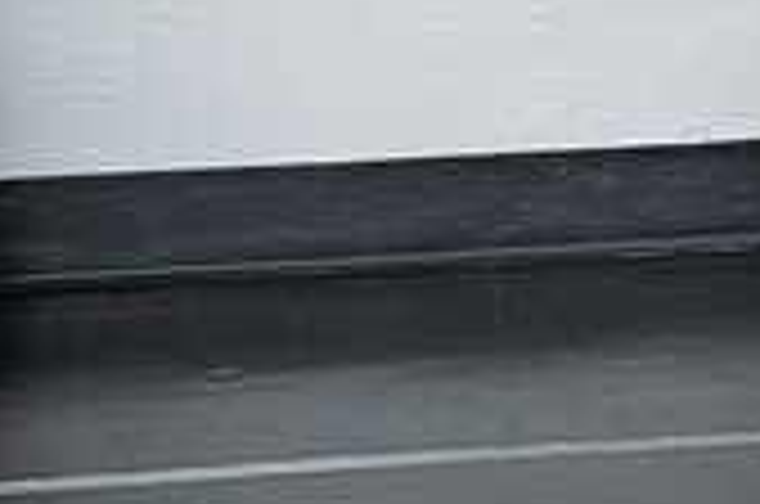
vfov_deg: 7.8
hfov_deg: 11.5
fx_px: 3624
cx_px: 1115
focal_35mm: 172
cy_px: -245
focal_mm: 50
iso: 4000
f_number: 2.8
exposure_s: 1/200
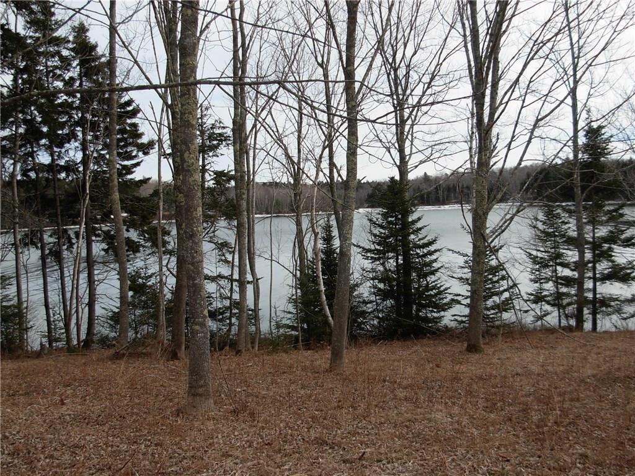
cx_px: 318
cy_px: 238
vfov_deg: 37.7
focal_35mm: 38
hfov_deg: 49.0
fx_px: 697
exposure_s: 1/886
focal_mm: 6.3
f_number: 2.9
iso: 79
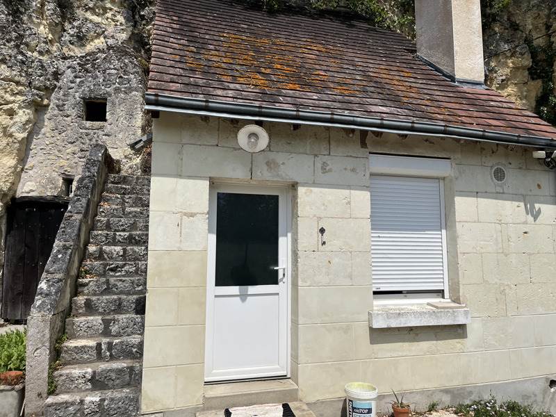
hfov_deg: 67.3
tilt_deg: +6.7
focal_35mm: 26
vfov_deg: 53.1
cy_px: 208
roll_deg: -0.3
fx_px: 418
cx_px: 278
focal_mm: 5.1
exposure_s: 1/7874
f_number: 1.6
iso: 50
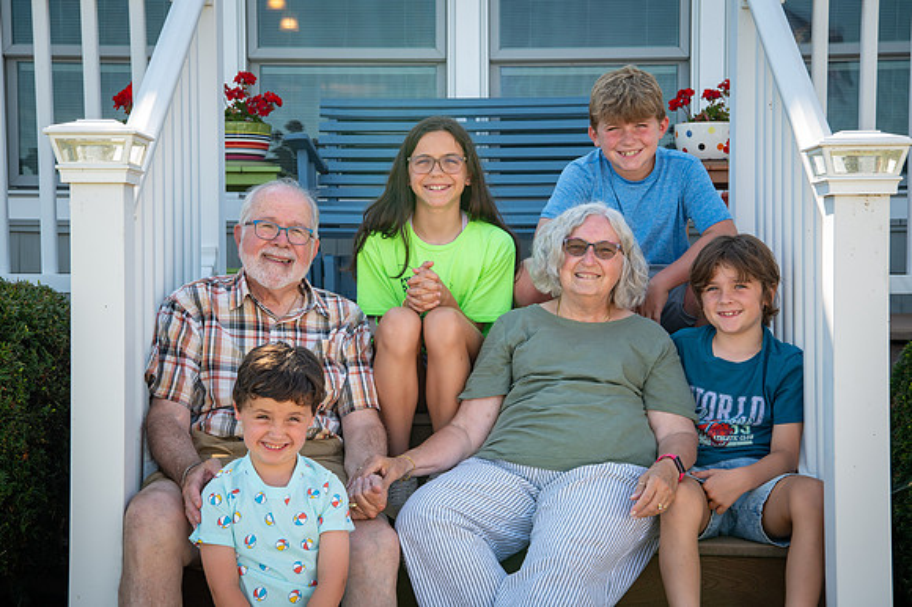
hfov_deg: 32.4
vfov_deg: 21.9
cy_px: 304
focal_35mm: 62
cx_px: 456
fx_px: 1570
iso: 500
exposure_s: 1/250
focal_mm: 62
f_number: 10
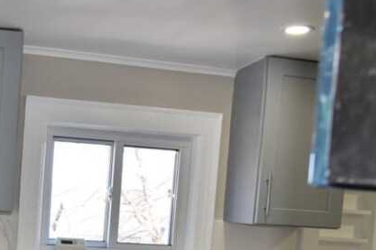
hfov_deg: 31.2
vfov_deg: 21.5
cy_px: 272
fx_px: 626
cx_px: 10
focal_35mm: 60
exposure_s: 1/125
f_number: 5.6
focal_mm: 24
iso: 720
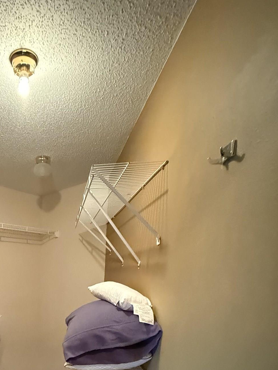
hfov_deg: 49.7
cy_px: 305
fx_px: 268
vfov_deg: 62.4
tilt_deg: -6.5
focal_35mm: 25
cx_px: 36
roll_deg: -0.7
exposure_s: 1/30
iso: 1250
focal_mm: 2.22
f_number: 2.2
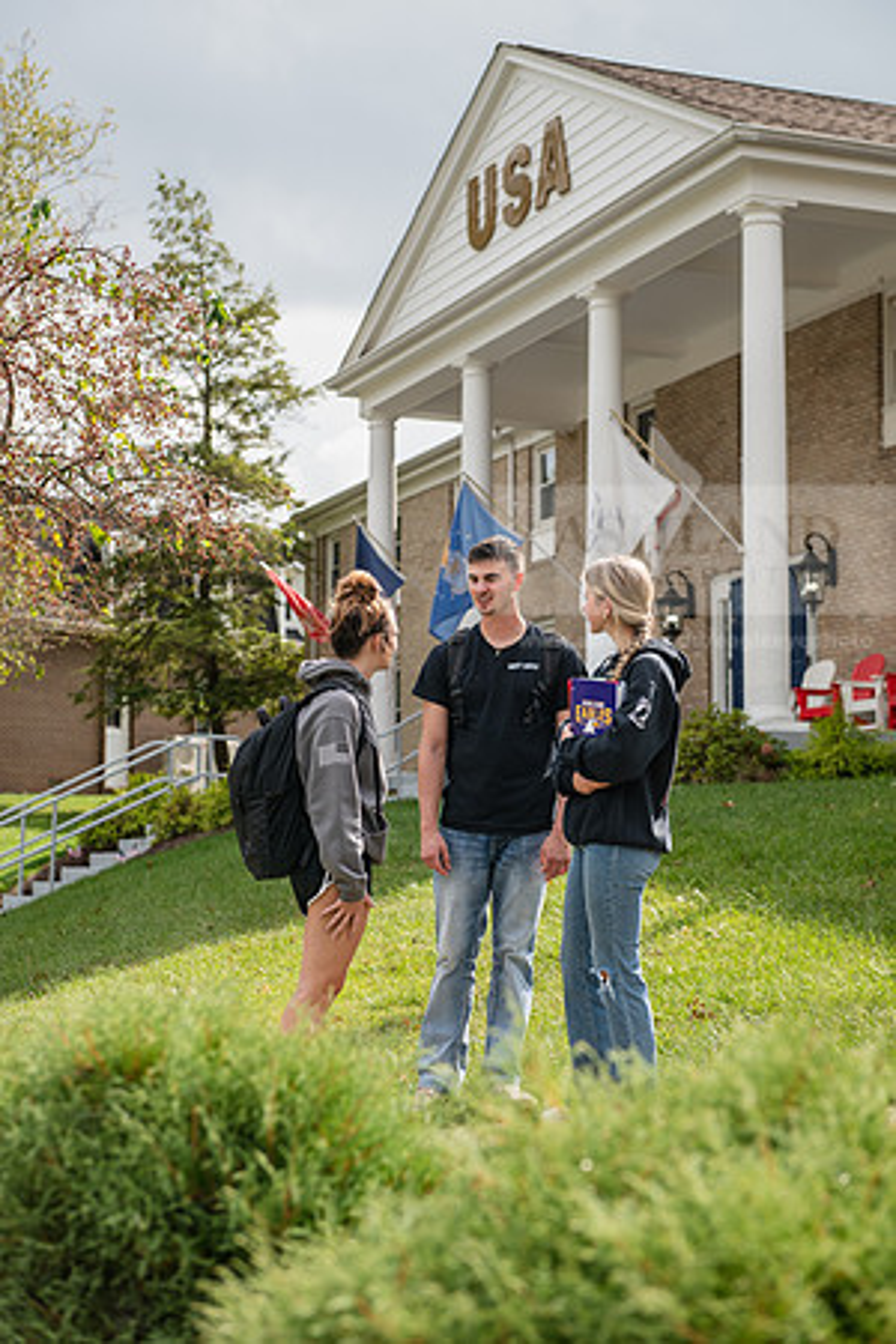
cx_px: 448
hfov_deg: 21.9
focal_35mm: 62
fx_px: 2314
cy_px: 672
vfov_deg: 32.4
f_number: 4
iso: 250
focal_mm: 62
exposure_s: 1/1000
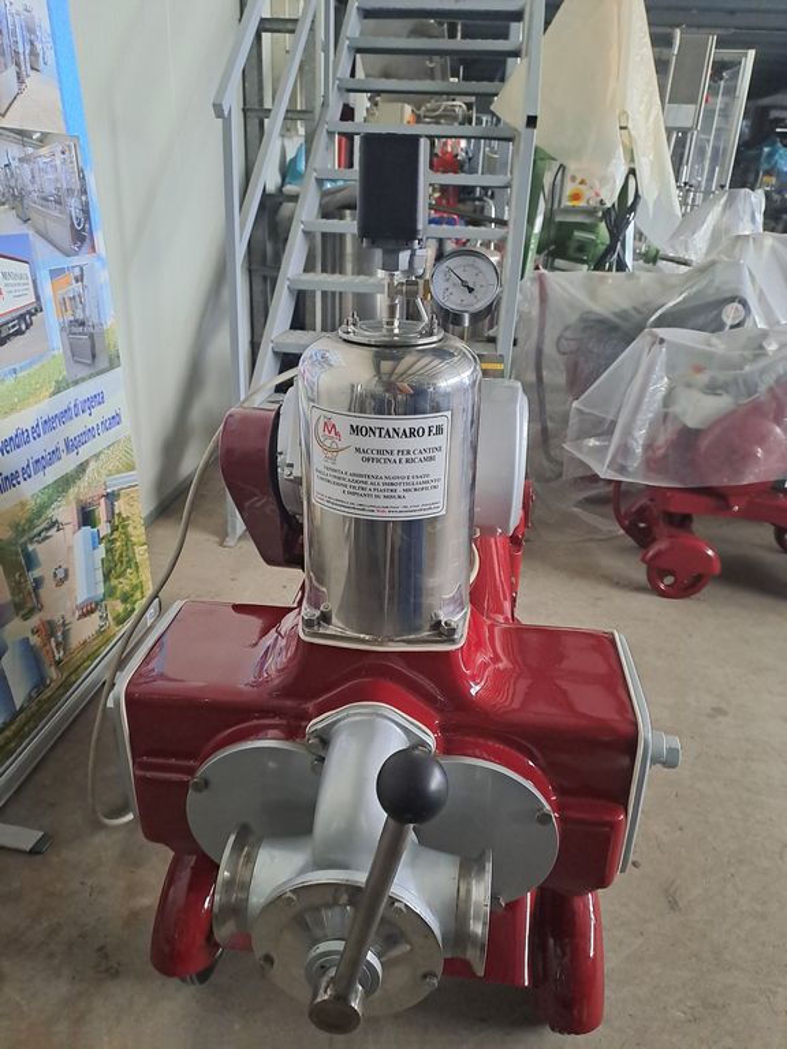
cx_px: 394
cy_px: 524
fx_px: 758
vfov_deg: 69.4
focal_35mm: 25
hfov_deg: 54.9
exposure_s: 1/33
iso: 320
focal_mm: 4.65
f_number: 1.8
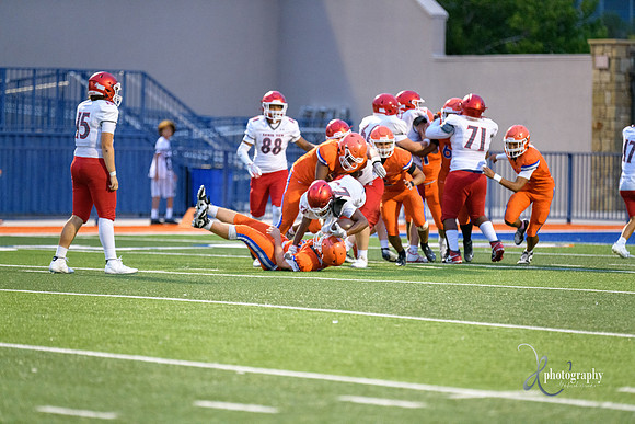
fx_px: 4411
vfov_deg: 5.5
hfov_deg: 8.2
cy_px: 212
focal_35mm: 250
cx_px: 318
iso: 4500
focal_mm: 250
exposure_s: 1/800
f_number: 2.8
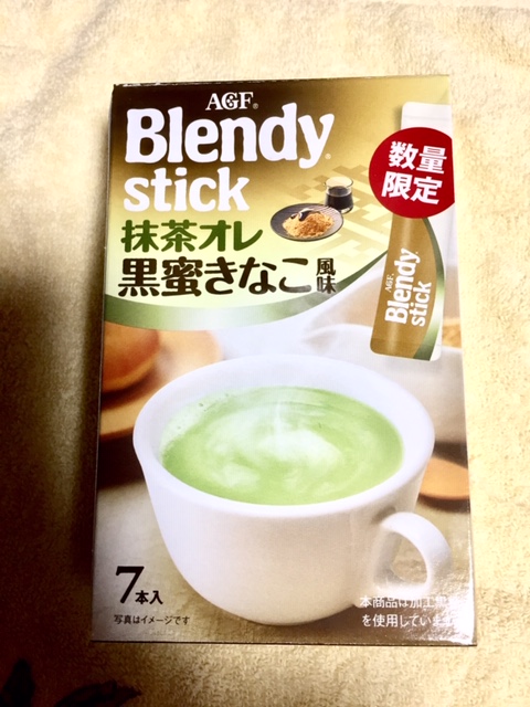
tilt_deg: -73.2
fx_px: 592
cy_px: 354
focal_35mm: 29
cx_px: 265
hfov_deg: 48.2
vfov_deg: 61.7
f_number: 2.2
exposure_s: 1/30
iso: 80
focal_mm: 4.15
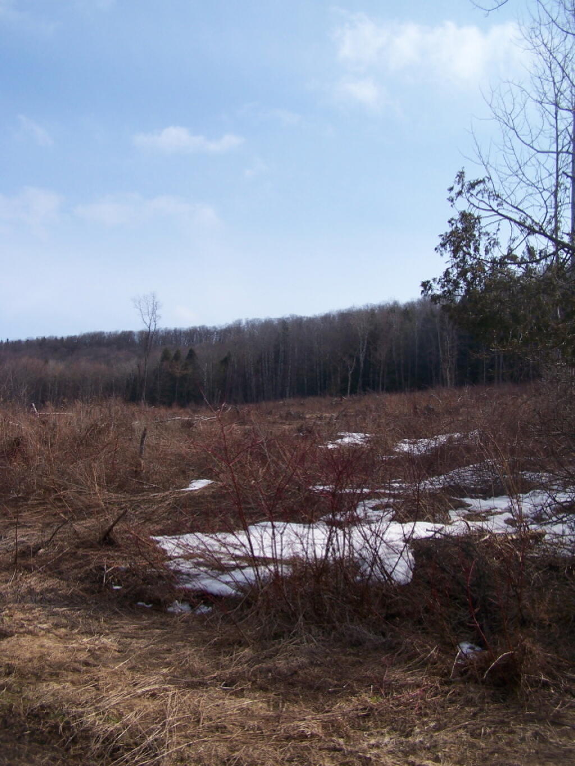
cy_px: 383
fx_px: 841
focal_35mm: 38
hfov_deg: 37.7
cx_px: 288
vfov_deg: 49.0
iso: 80
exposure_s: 1/1000
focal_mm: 6.3
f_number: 4
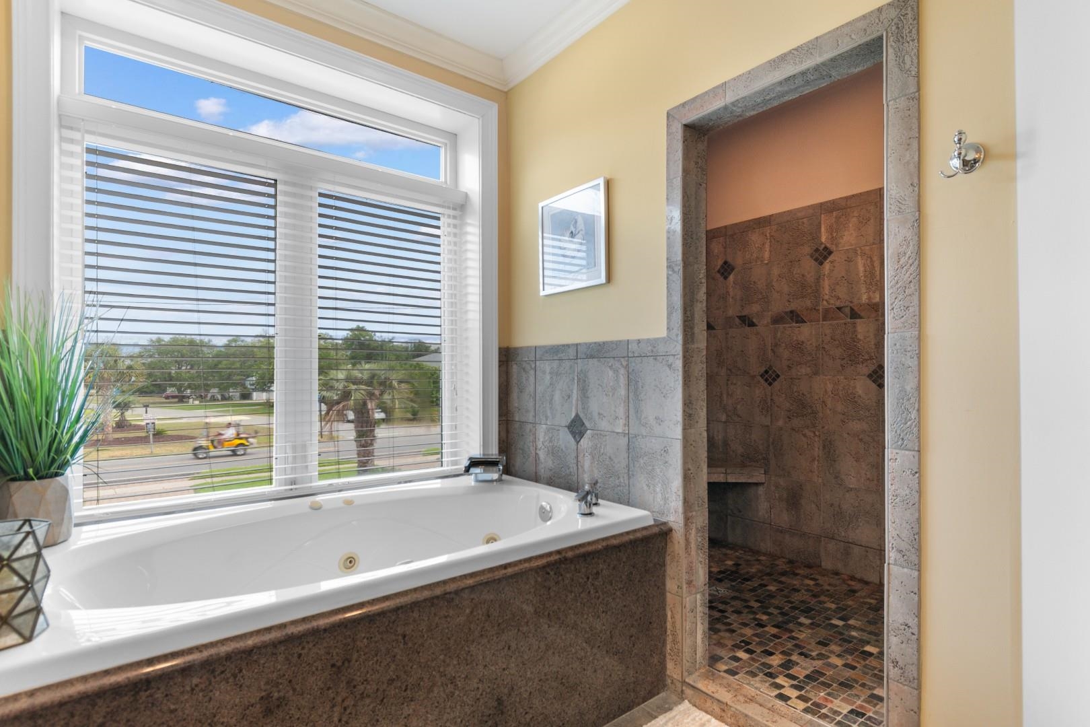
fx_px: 515
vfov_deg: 70.4
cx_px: 545
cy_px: 364
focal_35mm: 17
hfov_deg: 93.3
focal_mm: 11.5
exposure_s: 1/15
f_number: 4.8
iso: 100
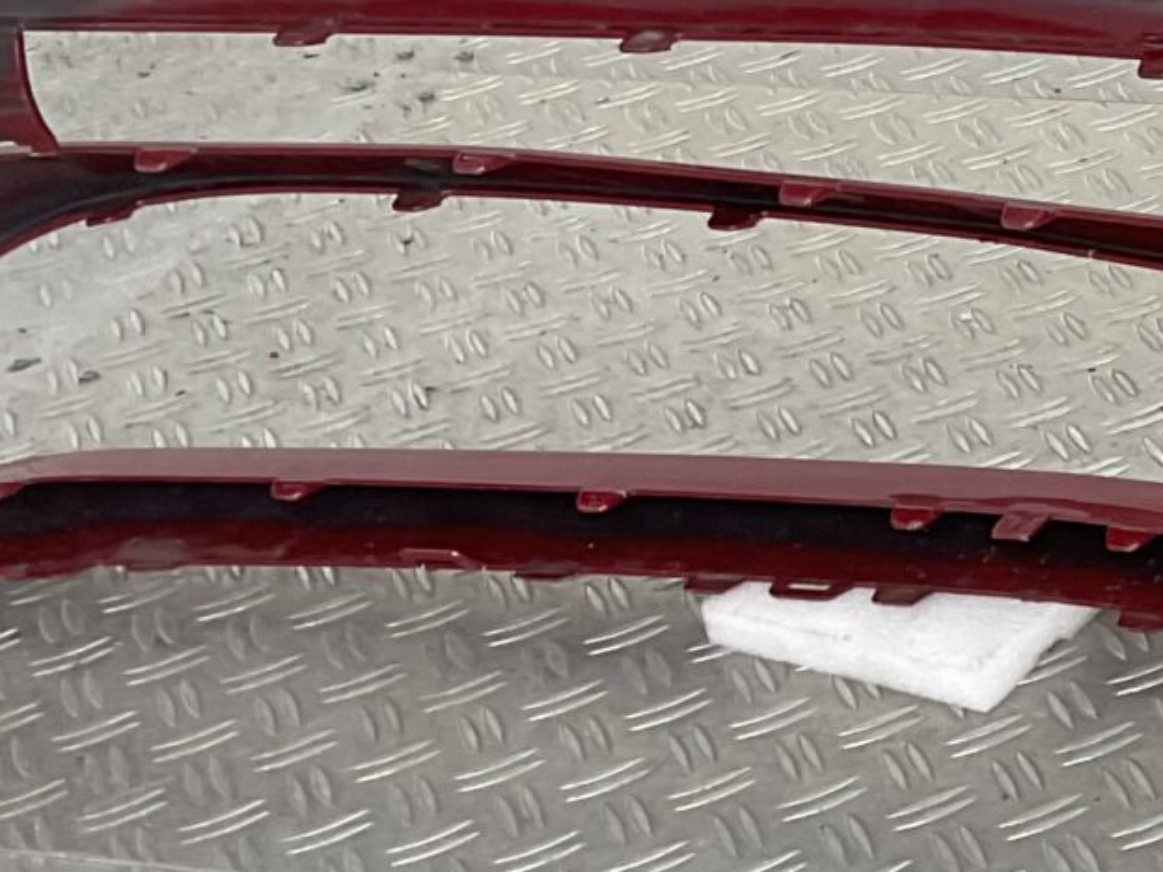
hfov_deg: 14.3
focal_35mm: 119
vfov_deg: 12.4
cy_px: 378
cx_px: 2173
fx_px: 3998
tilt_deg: -33.8
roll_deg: +4.2
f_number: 1.8
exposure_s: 1/114
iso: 16
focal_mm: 3
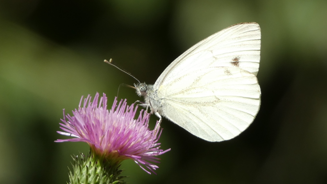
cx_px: 165
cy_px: 113
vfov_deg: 2.0
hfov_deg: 3.5
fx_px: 5290
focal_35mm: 610
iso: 80
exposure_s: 1/160
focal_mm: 98.3
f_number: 5.6
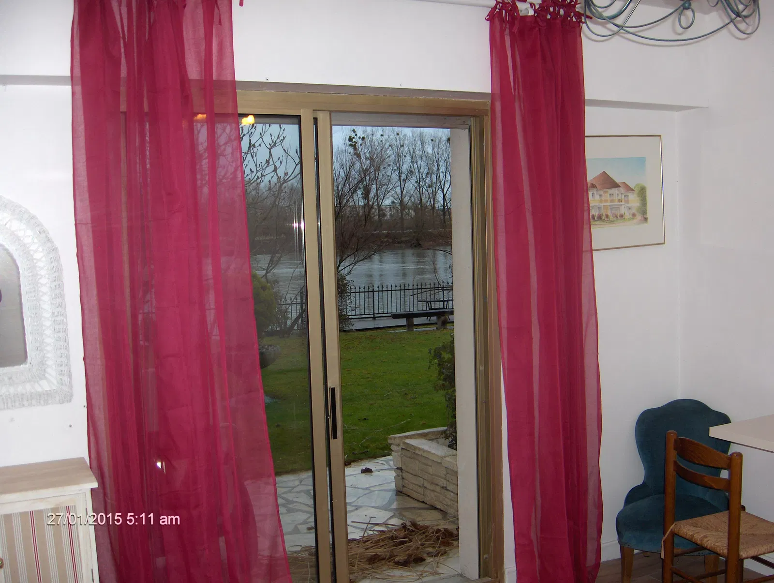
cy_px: 292
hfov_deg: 47.8
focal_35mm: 39
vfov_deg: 36.9
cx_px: 387
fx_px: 873
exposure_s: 1/60
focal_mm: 8
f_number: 2.8
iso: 100
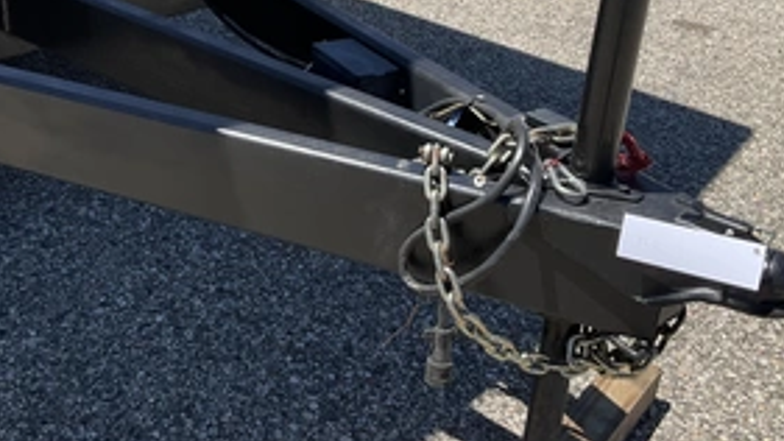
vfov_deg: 26.2
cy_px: 120
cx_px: 352
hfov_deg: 45.4
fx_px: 935
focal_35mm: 45
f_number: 1.8
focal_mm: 3
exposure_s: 1/1377
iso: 25
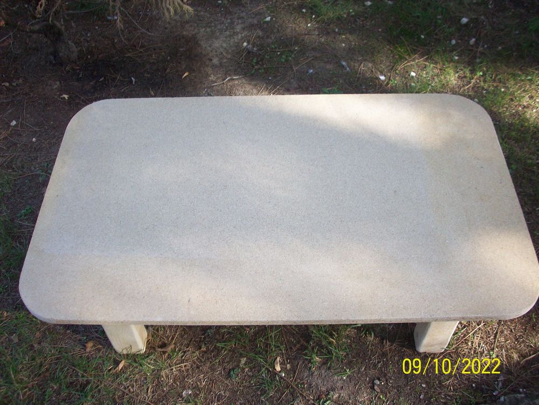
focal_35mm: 37
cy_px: 202
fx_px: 576
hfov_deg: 50.1
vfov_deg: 38.7
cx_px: 270
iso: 80
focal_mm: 6.2
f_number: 2.8
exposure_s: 1/107
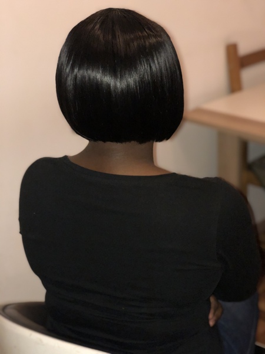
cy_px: 177
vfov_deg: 33.8
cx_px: 132
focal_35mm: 57
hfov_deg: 25.7
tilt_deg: -22.6
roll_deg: +4.4
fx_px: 582
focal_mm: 6.6
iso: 400
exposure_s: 1/50
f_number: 2.8
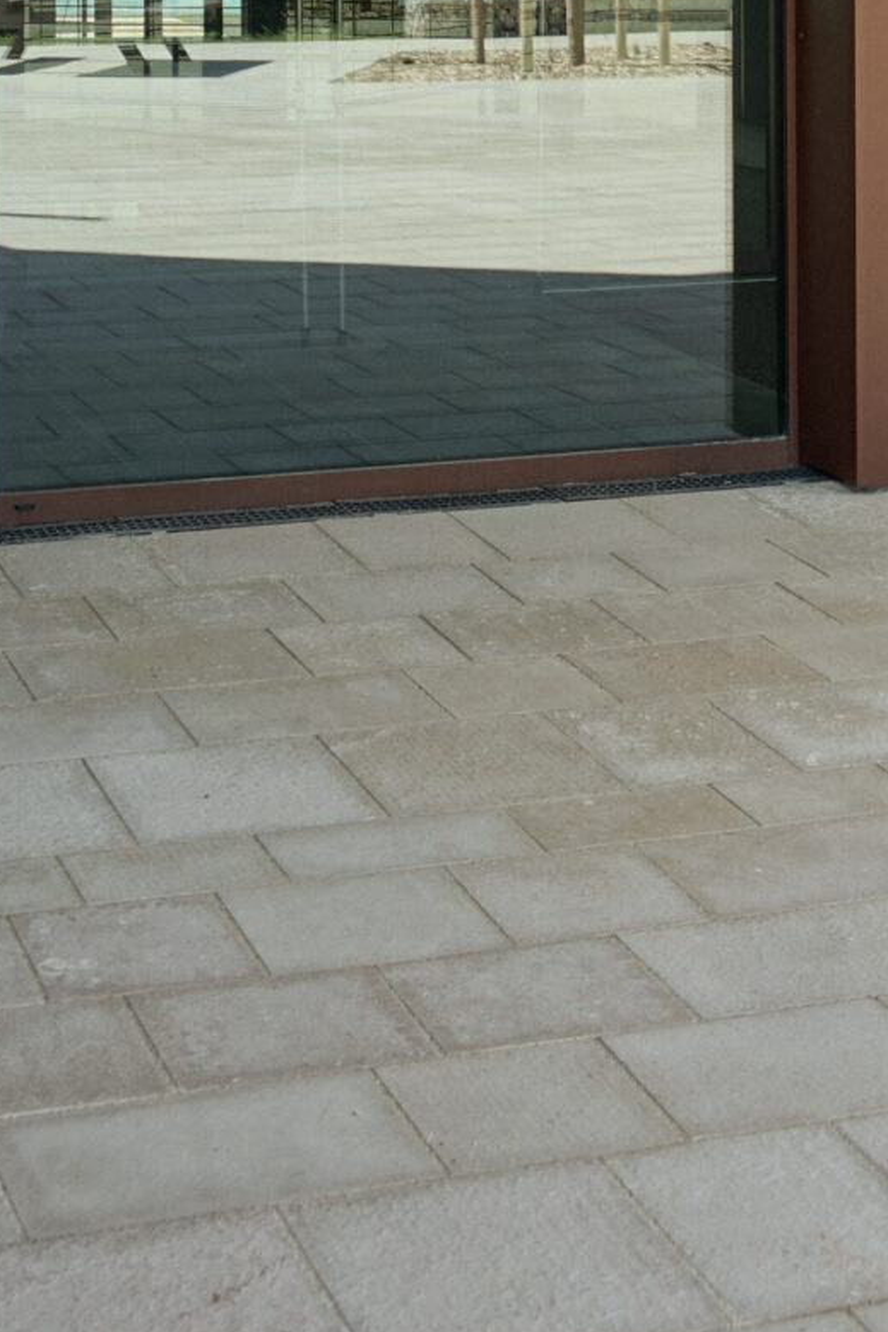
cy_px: -293
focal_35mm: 79
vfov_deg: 23.3
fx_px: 2921
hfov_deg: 17.3
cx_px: 408
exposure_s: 1/100
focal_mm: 24
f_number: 7.1
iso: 100
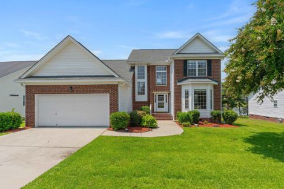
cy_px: 100
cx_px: 148
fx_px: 126
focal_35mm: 16
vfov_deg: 73.6
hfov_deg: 96.7
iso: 250
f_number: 8
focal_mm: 10
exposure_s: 1/500
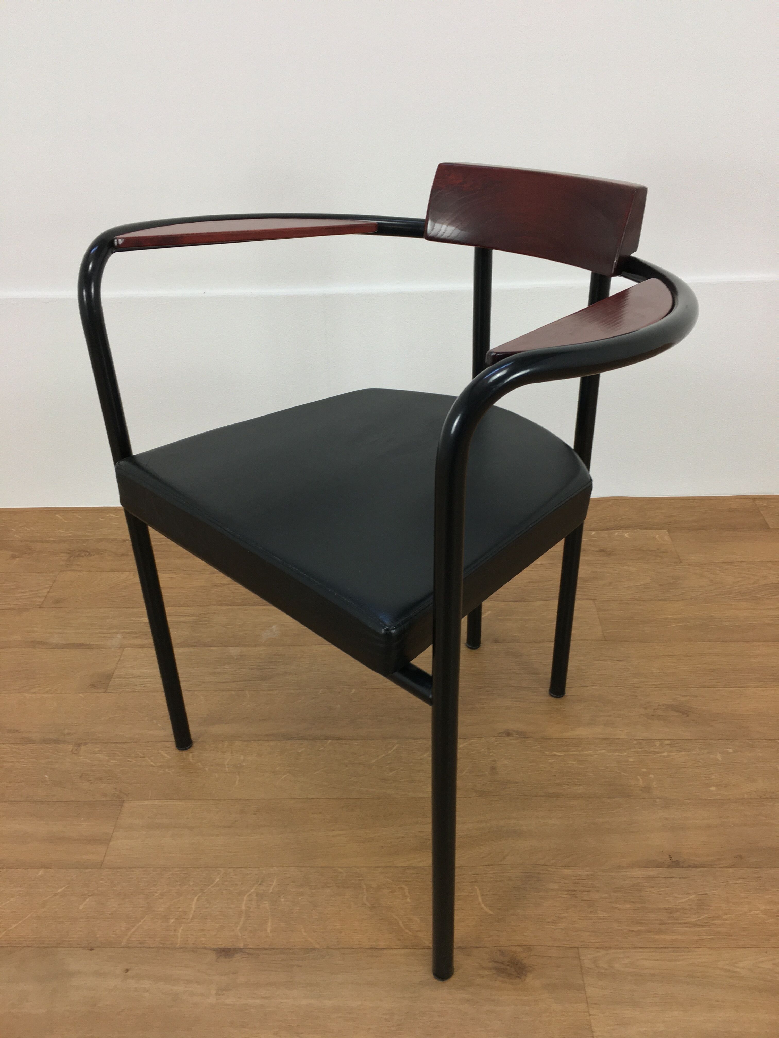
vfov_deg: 61.7
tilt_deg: -31.7
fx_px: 870
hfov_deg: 48.2
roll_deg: +1.2
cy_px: 519
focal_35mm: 29
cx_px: 390
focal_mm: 4.15
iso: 50
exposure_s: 1/33
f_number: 2.2
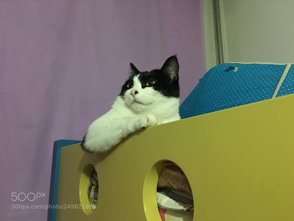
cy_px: 110
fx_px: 246
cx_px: 147
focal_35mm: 29
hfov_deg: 61.7
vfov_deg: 48.2
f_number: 2.2
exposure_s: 1/4
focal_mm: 4.15
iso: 125
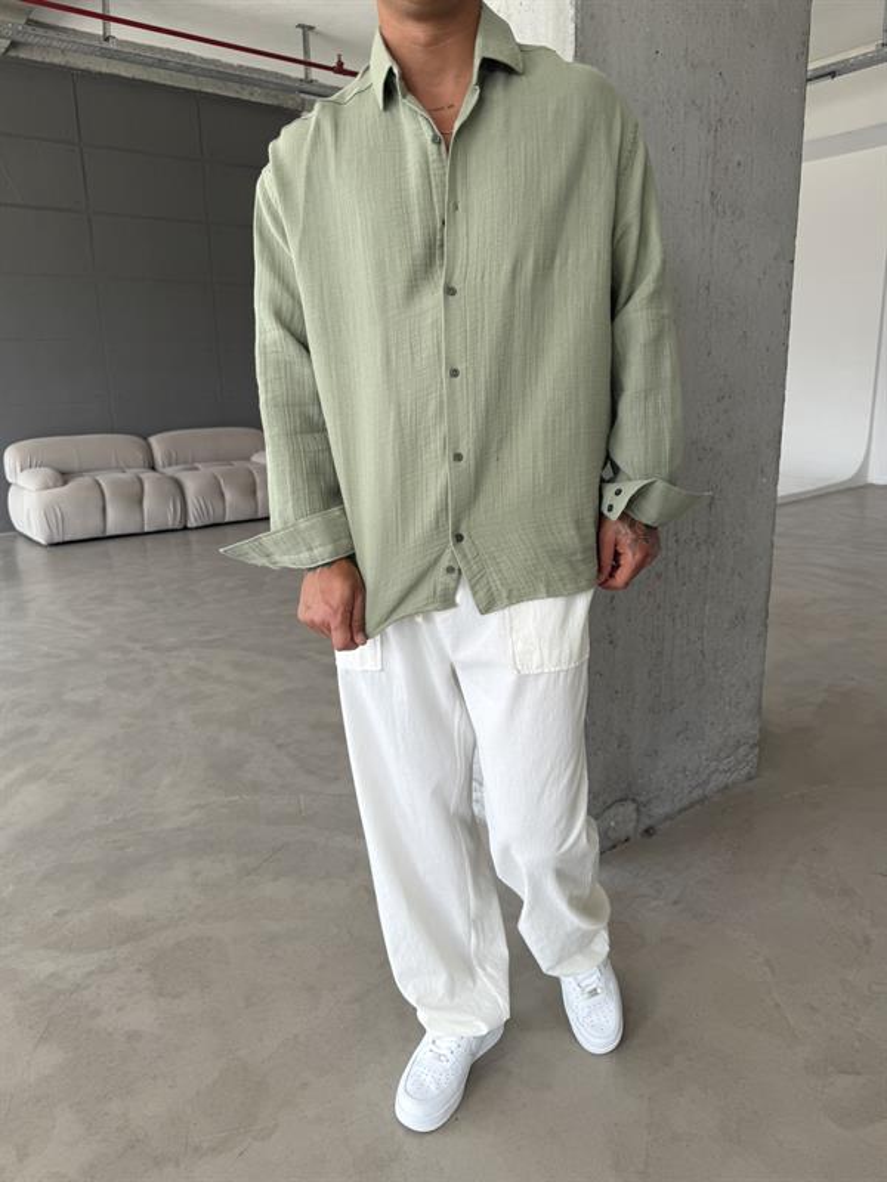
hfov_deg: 56.8
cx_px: 444
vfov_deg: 71.6
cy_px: 591
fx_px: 820
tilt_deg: -13.6
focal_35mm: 24
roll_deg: +0.6
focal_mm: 6.76
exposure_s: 1/305
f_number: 1.78
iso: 80
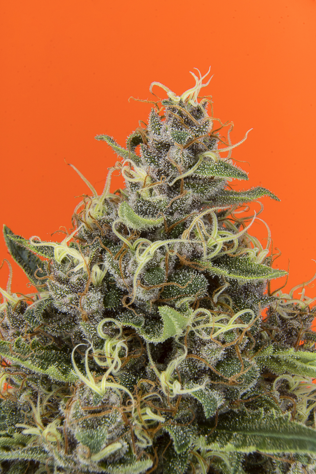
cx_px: 158
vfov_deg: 13.0
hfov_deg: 8.7
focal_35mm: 158
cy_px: 237
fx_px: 2074
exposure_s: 1/2
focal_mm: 105
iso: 250
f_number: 22
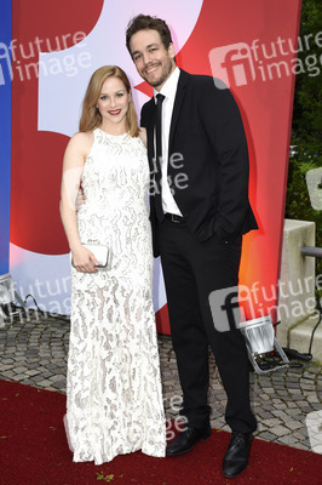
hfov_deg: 29.8
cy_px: 242
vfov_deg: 43.6
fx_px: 605
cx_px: 161
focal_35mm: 45
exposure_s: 1/60
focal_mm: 30
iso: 400
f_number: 5.6
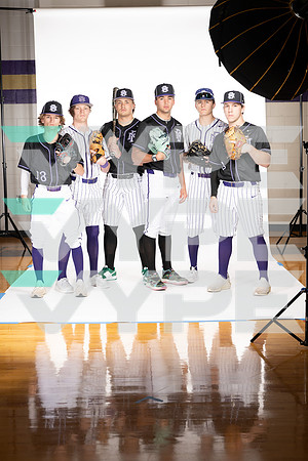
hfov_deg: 23.0
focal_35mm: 59
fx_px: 757
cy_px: 230
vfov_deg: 33.9
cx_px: 154
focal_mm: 59
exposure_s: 1/250
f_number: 5.6
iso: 250
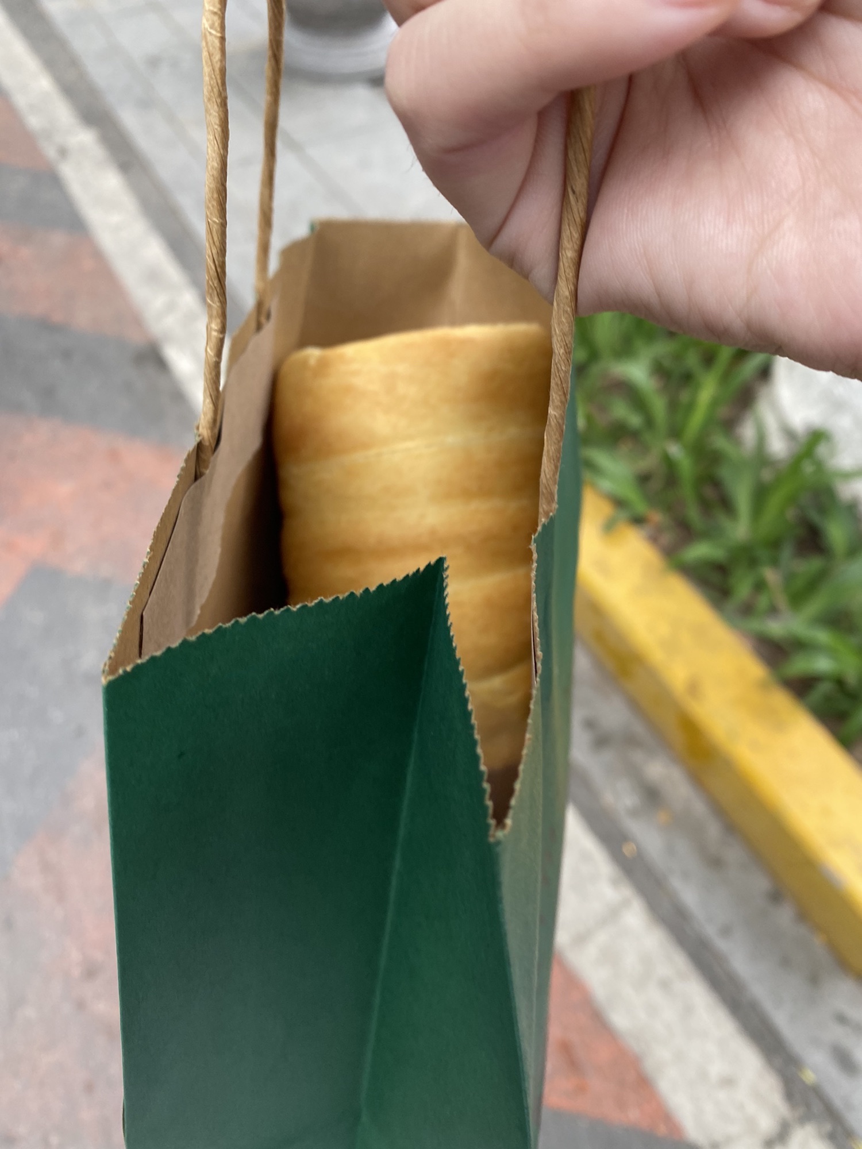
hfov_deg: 53.1
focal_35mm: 26
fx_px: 863
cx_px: 431
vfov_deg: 67.3
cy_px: 574
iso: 64
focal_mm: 4.25
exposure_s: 1/122
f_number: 1.8
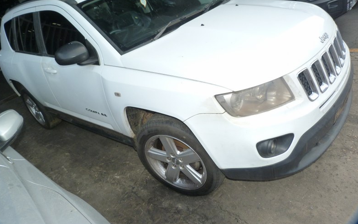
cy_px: 90
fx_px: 263
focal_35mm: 27
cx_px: 176
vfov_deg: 45.8
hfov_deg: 68.4
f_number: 4
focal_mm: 4.5
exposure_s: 1/200
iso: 125
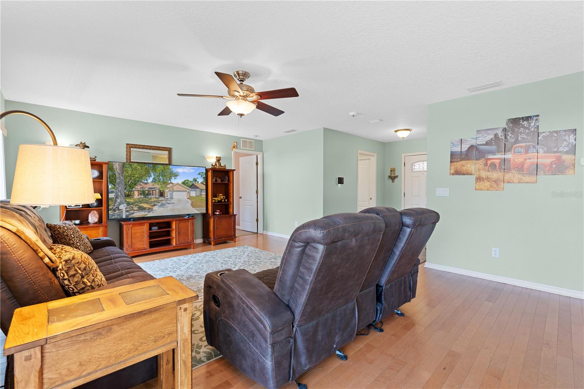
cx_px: 292
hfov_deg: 96.7
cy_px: 194
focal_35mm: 16
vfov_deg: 73.7
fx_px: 259
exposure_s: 1.3
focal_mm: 16
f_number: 8
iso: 200
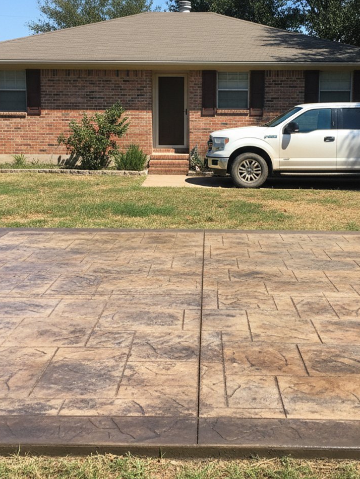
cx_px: 204
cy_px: 193
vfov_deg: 61.2
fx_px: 402
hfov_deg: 48.1
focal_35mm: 29
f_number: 1.8
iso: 503
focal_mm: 6.4
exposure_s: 1/60
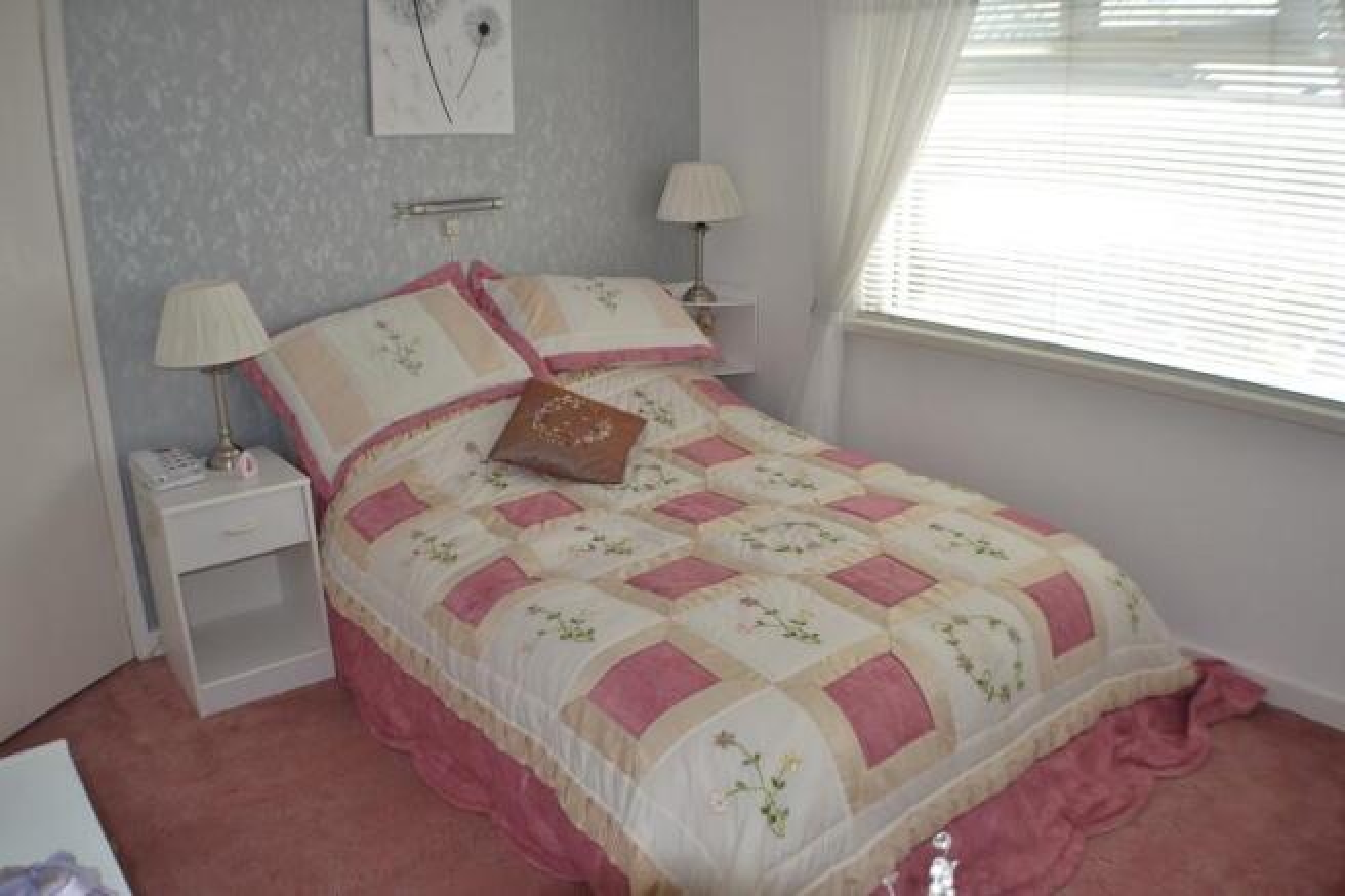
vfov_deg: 36.9
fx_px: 1345
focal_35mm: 36
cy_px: 448
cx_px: 672
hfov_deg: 53.1
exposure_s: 1/160
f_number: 4
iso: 100
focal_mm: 24
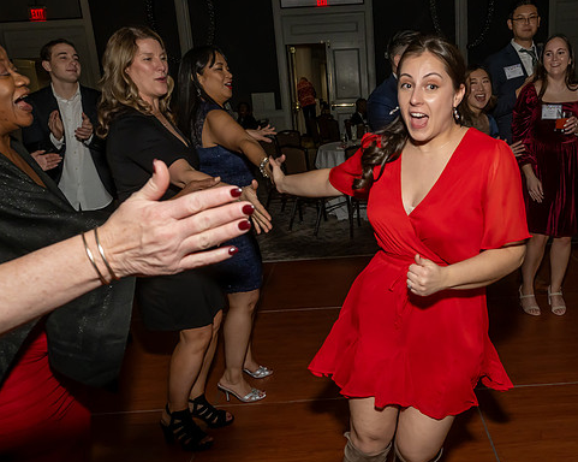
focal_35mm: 33
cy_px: 248
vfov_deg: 44.5
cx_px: 376
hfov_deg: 53.4
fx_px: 564
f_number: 7.1
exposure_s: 1/250
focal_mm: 17
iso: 1000
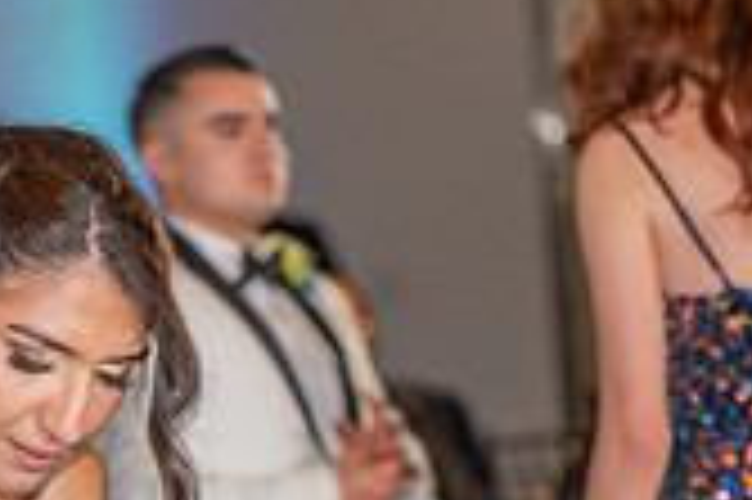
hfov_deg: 8.4
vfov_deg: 5.6
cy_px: 836
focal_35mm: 243
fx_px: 5071
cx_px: -86
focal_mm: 70
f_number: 2.8
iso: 1000
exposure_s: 1/125
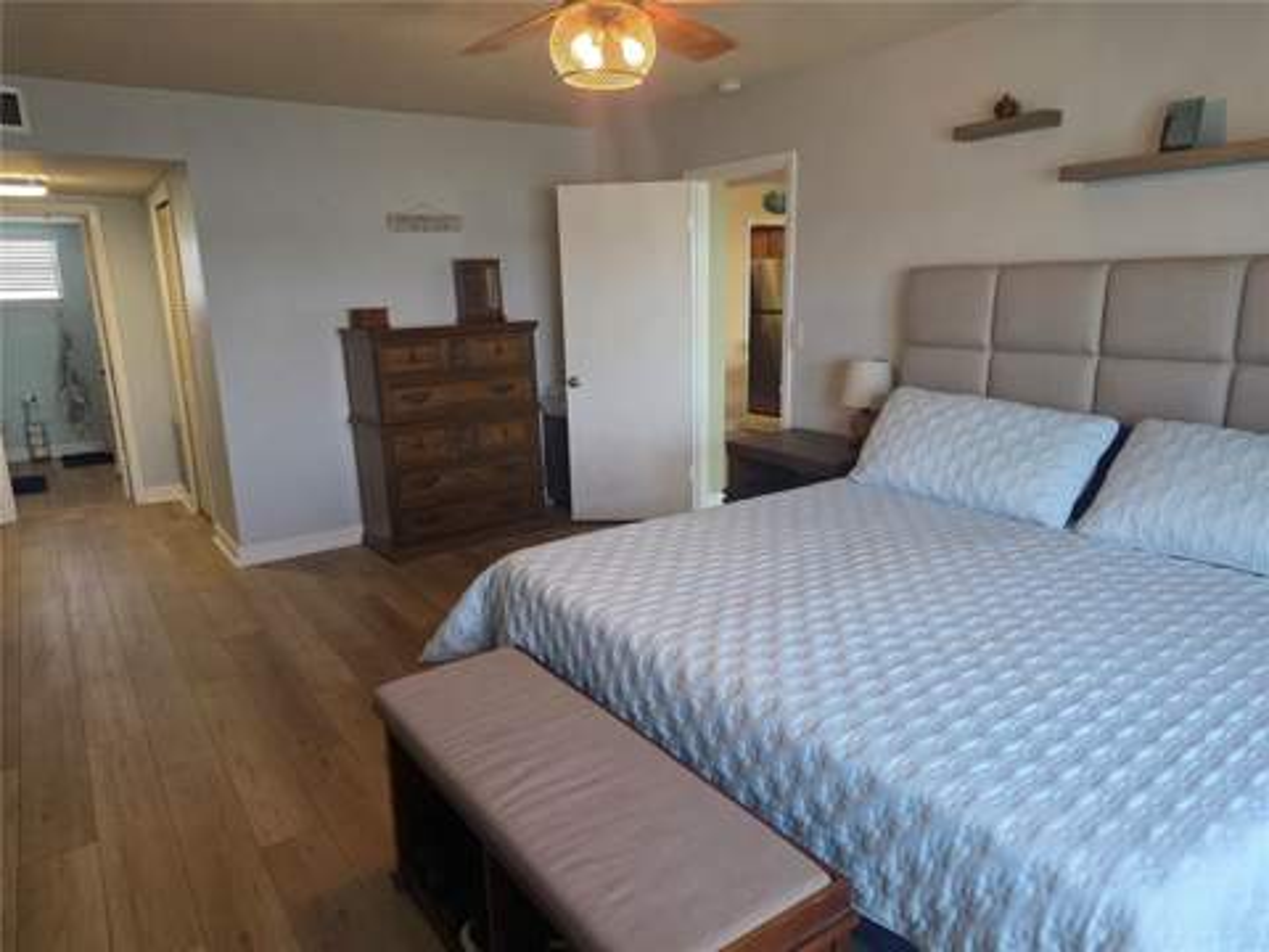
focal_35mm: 23
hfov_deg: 73.9
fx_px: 843
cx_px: 634
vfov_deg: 58.9
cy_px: 476
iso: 320
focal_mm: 6.25
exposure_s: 1/120
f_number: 1.7
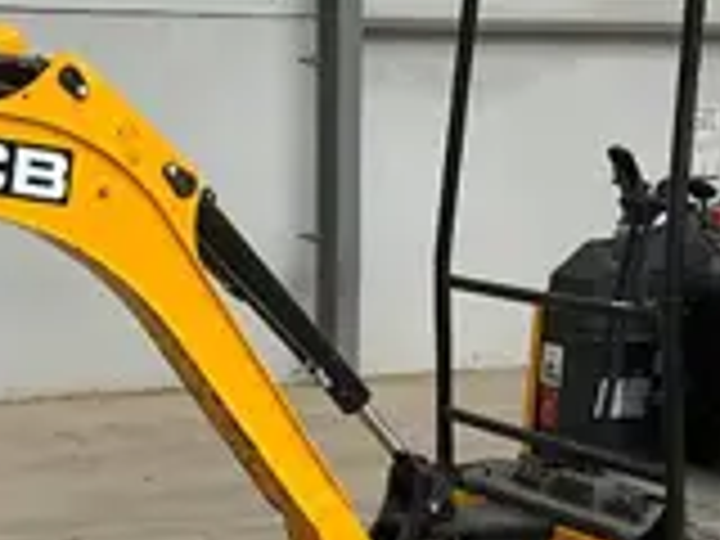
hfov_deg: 22.5
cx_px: 270
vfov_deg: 16.9
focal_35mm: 87
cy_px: 387
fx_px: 1810
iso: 100
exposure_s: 1/60
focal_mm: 3
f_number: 1.8
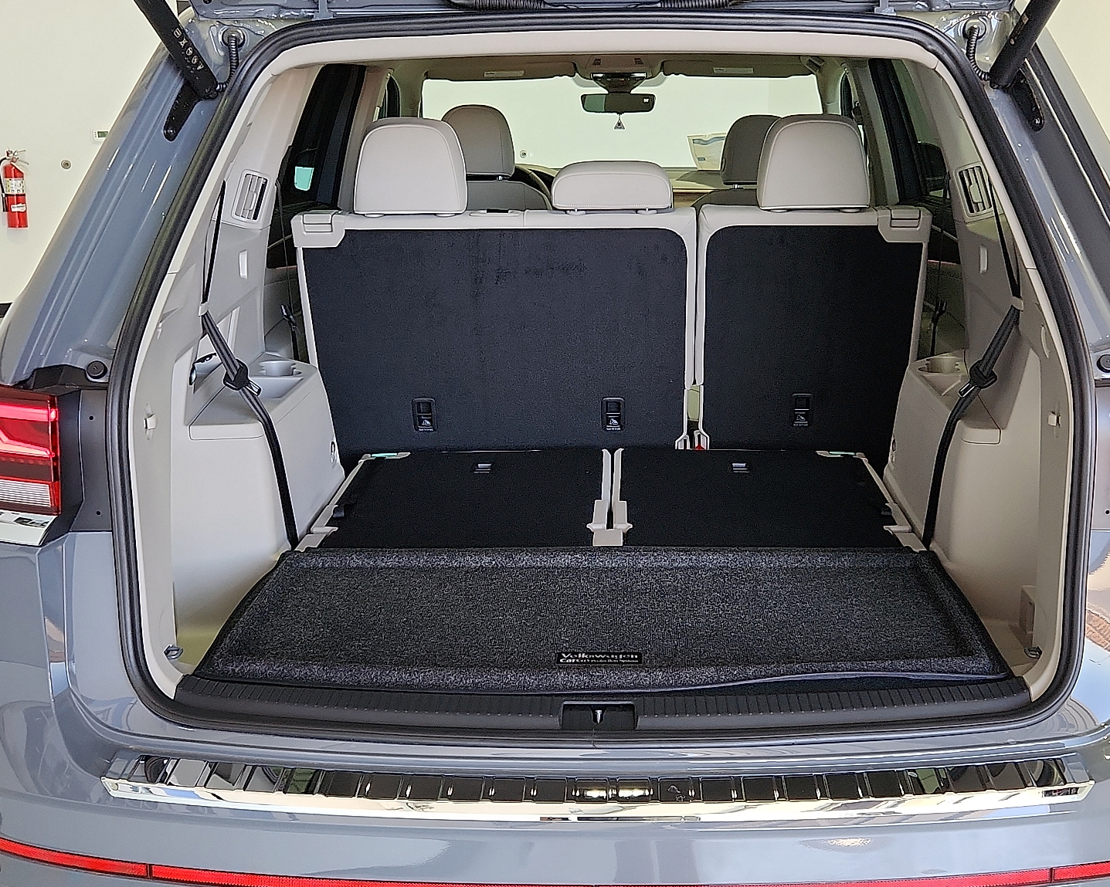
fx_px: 821
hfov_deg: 68.0
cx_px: 593
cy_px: 428
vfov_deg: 56.8
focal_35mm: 25
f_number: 1.8
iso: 115
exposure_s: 1/59.2
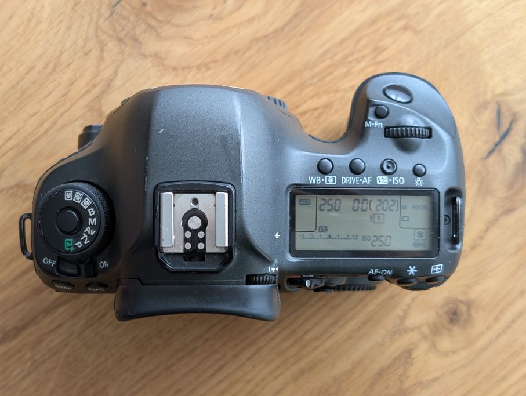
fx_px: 822
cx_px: 239
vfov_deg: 27.1
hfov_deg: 35.5
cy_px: 213
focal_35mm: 54
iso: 120
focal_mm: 6.9
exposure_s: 1/36.2
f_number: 1.68
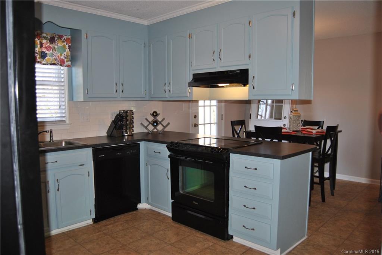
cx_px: 191
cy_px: 128
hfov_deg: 67.4
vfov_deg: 48.0
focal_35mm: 27
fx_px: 287
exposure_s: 1/60
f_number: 3.5
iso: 200
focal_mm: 18
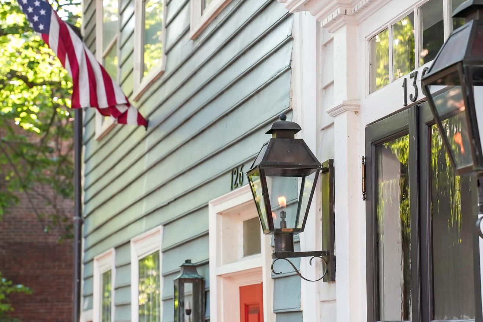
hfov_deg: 21.9
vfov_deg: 14.7
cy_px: 176
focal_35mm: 93
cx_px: 258
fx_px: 1248
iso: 500
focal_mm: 60
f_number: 4
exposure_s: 1/60
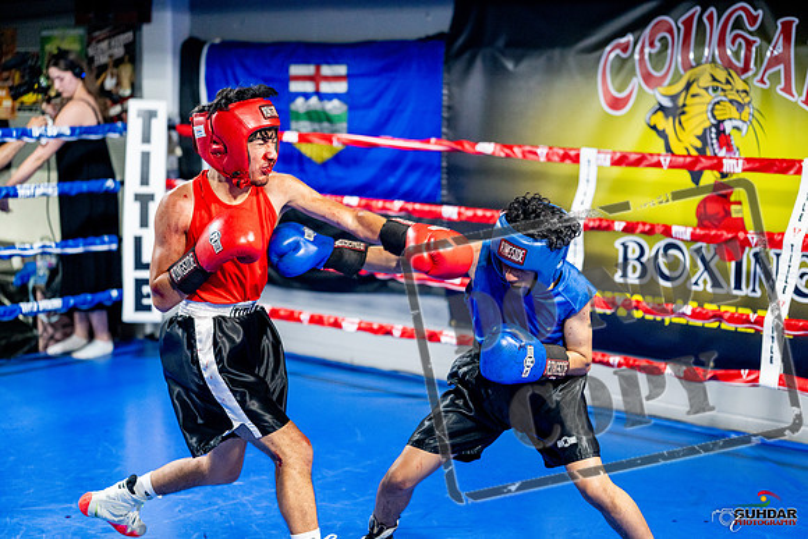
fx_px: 1369
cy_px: 270
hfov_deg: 32.9
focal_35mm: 61
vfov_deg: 22.3
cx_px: 404
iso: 4000
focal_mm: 61
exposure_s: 1/800
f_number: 2
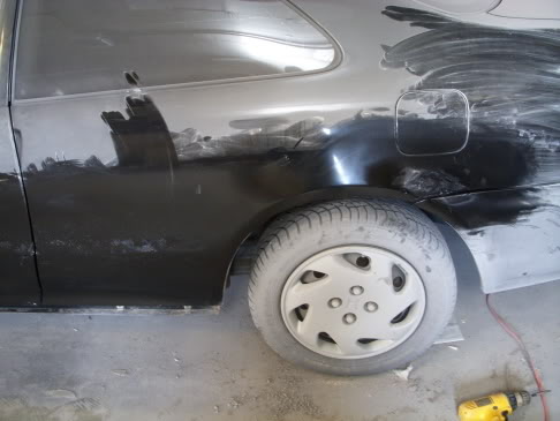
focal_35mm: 38
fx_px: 615
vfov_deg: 37.8
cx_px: 280
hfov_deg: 49.0
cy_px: 210
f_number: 3.3
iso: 320
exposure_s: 1/8
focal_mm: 6.3
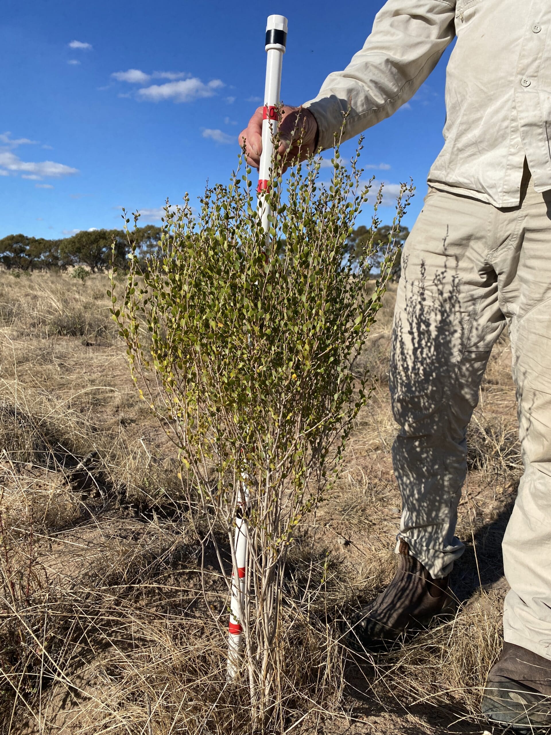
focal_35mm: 26
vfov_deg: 67.3
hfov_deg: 53.1
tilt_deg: -8.5
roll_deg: -1.5
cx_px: 276
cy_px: 368
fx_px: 552
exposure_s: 1/3401
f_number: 1.8
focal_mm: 4.25
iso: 32
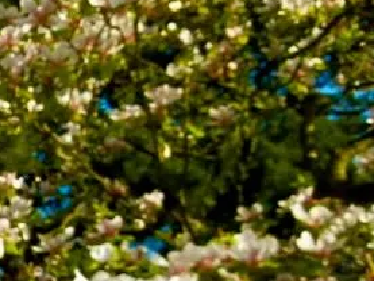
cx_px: -252
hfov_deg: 15.7
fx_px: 1200
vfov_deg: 13.3
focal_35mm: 111
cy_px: 207
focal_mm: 5.4
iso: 160
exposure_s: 1/920
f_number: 3.5
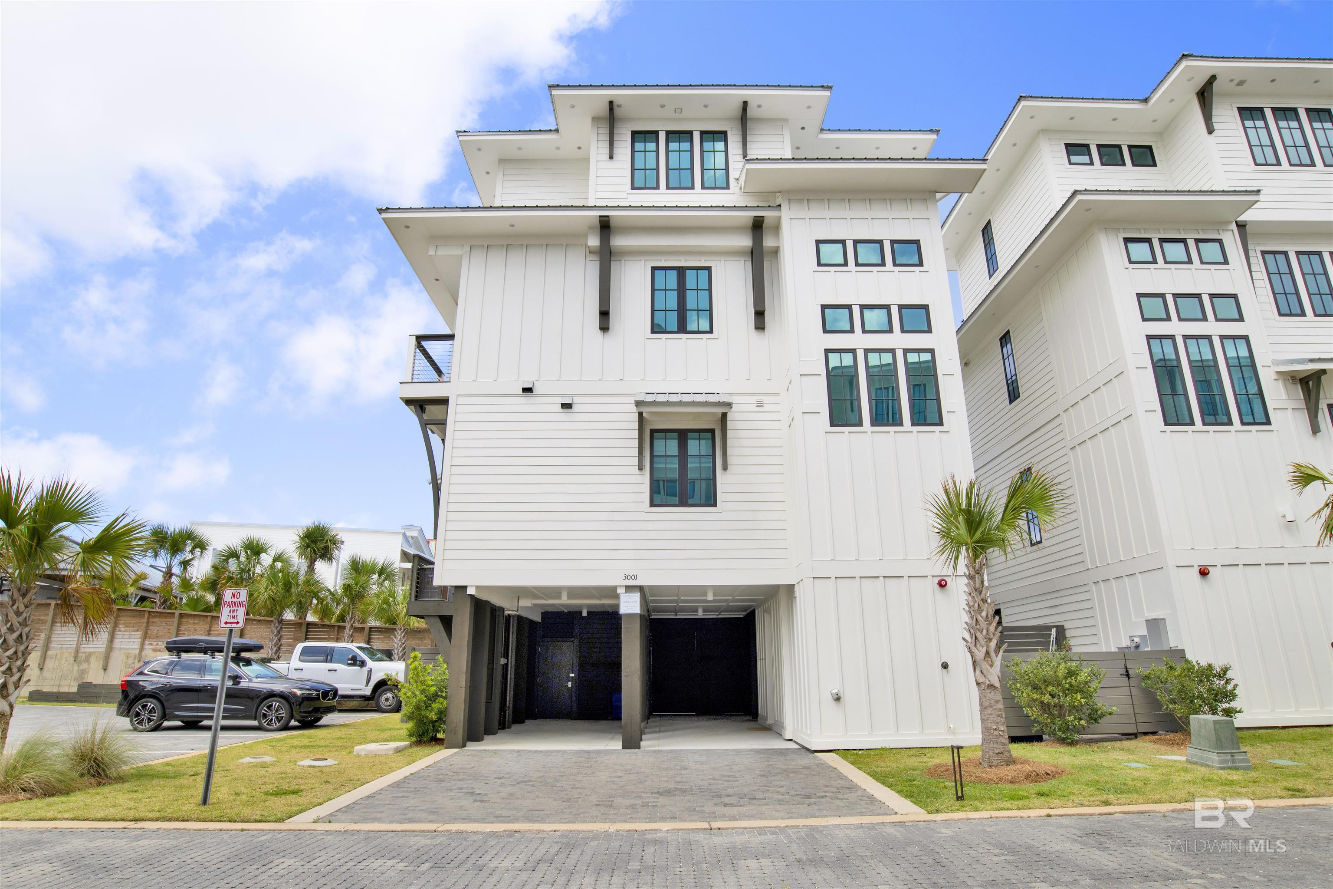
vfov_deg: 61.9
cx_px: 666
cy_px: 444
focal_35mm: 20
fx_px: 740
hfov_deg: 84.0
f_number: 11
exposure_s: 1/200
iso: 200
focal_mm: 20
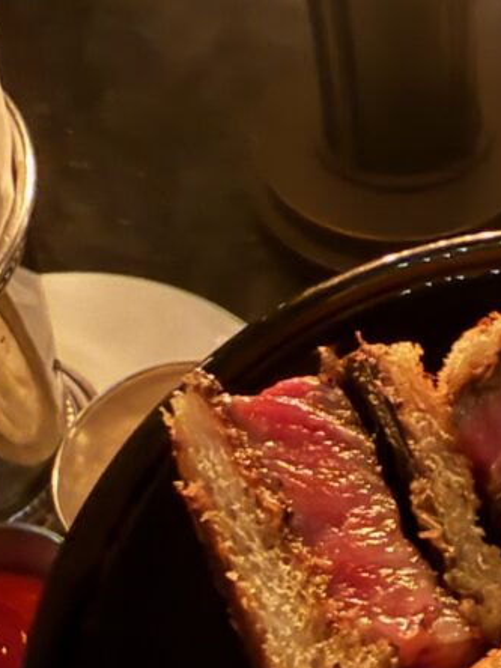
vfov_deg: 31.3
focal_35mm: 60
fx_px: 1158
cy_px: 540
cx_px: 509
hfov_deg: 23.3
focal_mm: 2.22
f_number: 2.2
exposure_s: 1/5
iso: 640
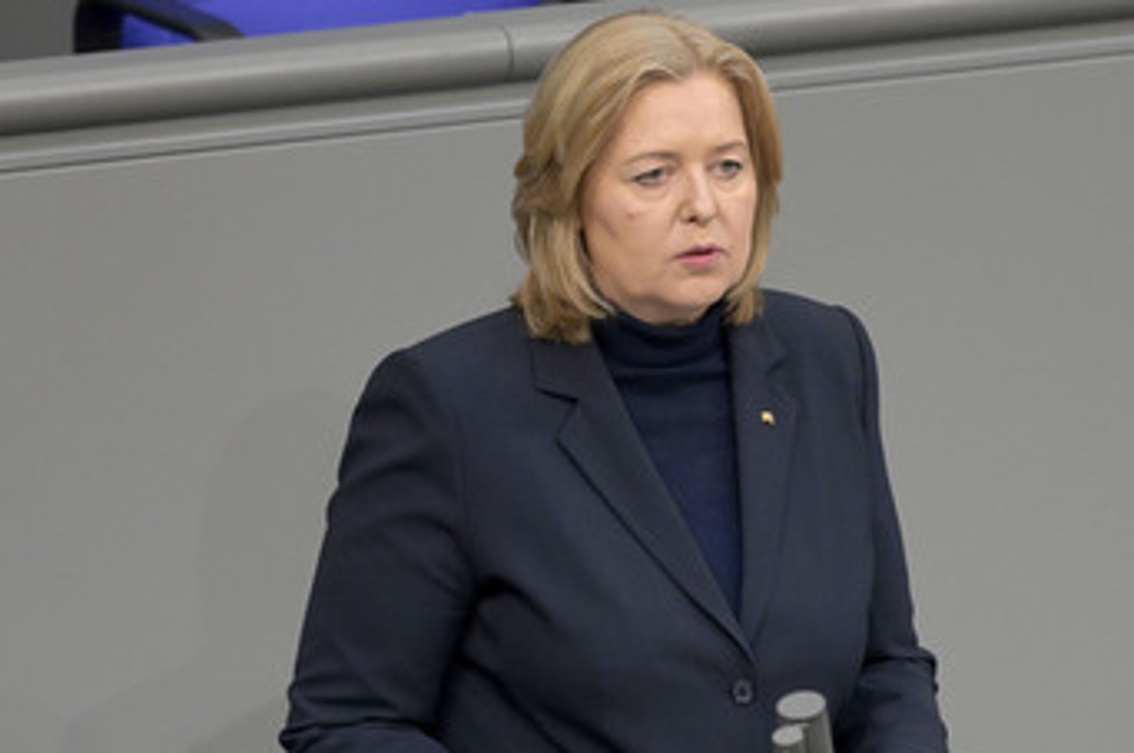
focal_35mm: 515
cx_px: 721
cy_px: 445
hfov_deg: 4.0
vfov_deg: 2.7
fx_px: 16199
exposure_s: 1/320
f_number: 5.6
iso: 10000
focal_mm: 390
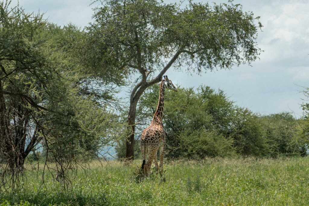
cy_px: 103
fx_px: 1348
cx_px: 154
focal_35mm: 157
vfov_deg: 8.7
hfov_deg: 13.1
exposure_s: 1/250
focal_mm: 105
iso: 100
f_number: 9.5
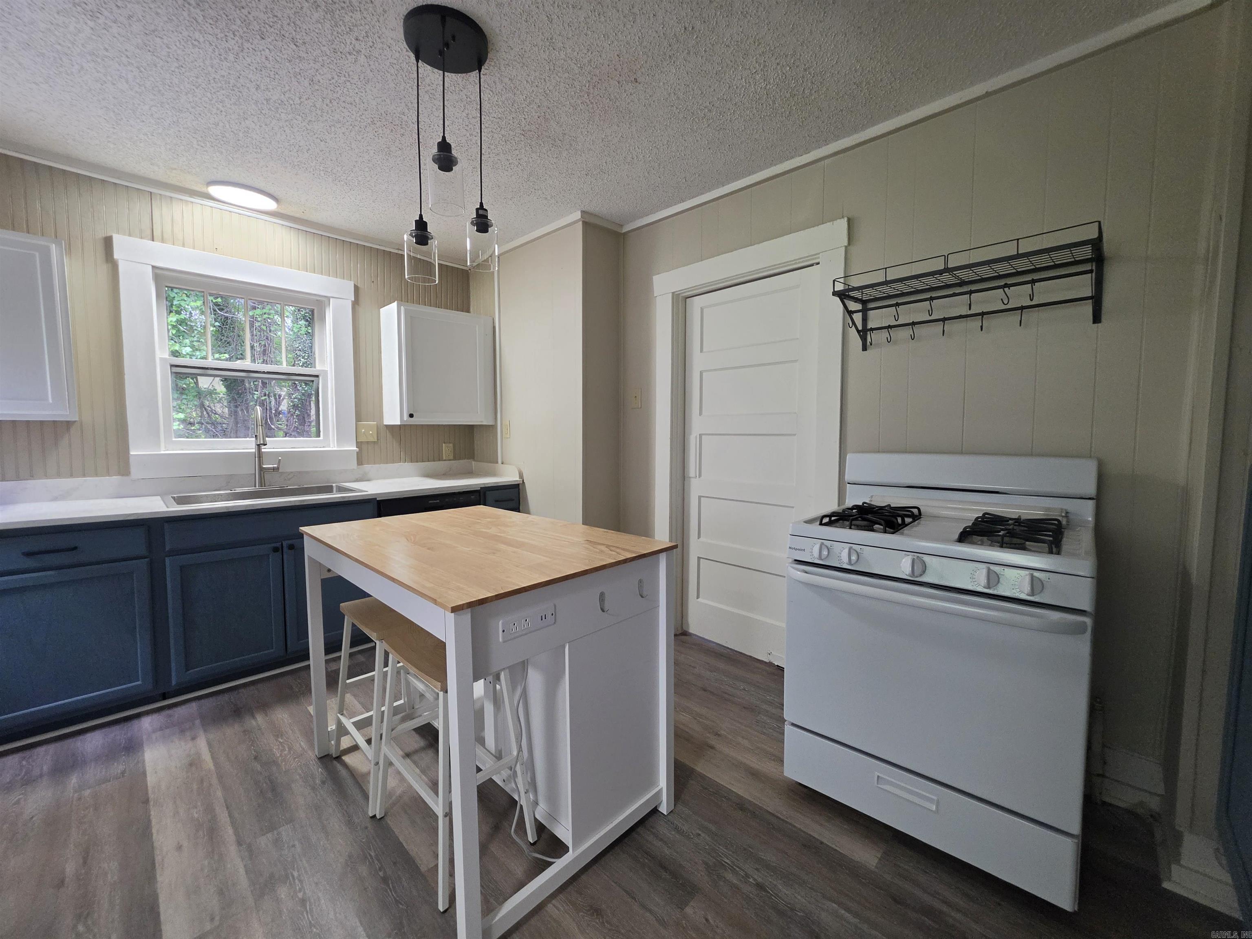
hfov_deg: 106.2
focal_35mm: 13
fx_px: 470
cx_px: 626
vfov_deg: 89.9
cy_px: 470
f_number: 1.9
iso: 250
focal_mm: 2.2
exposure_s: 1/120
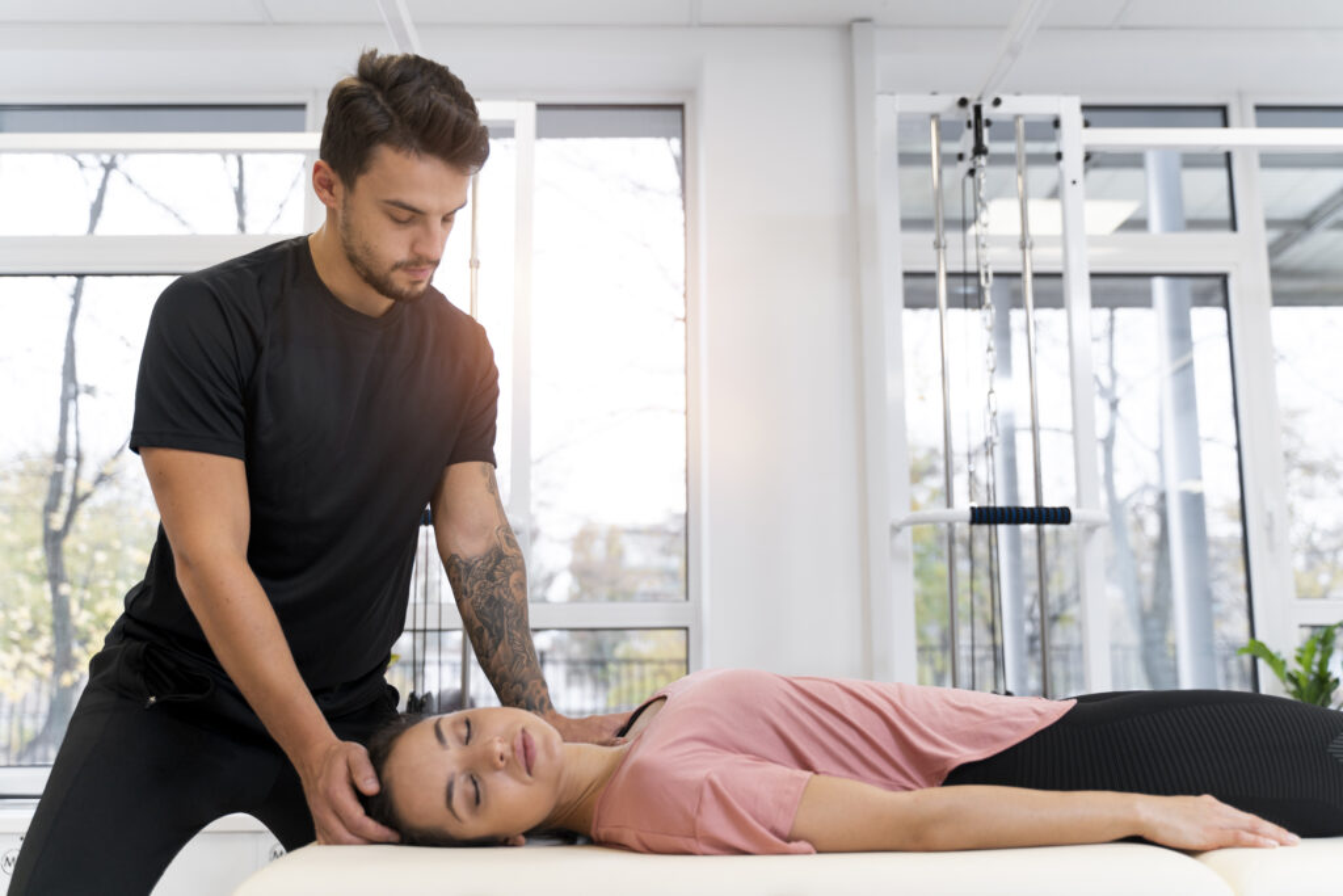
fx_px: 1380
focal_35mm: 37
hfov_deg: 51.9
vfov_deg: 36.0
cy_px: 448
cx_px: 672
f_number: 2.8
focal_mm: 37
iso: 320
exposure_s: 1/160
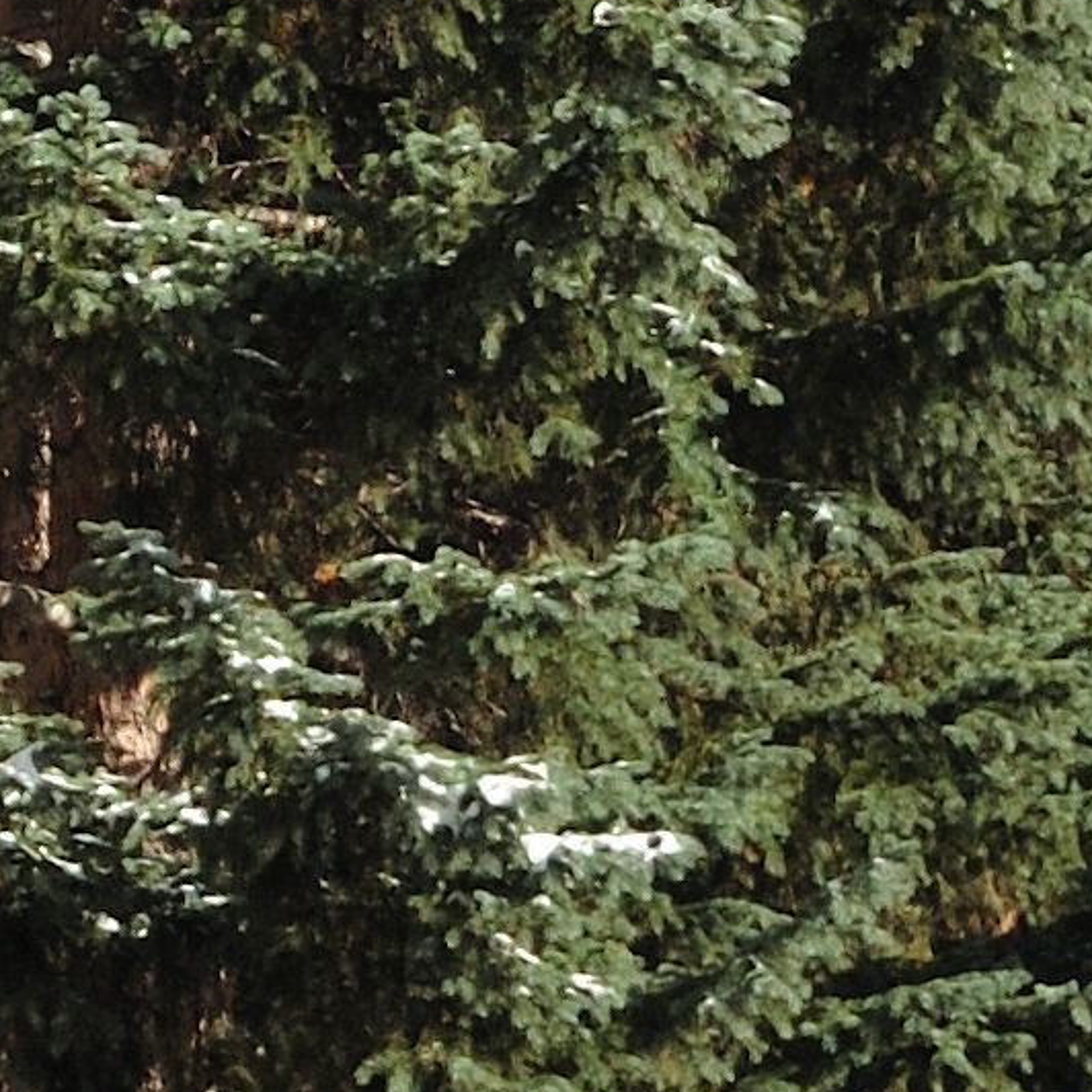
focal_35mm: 195
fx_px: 6963
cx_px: -1659
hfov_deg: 8.2
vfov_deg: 8.9
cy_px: 954
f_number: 6.3
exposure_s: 1/400
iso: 100
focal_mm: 21
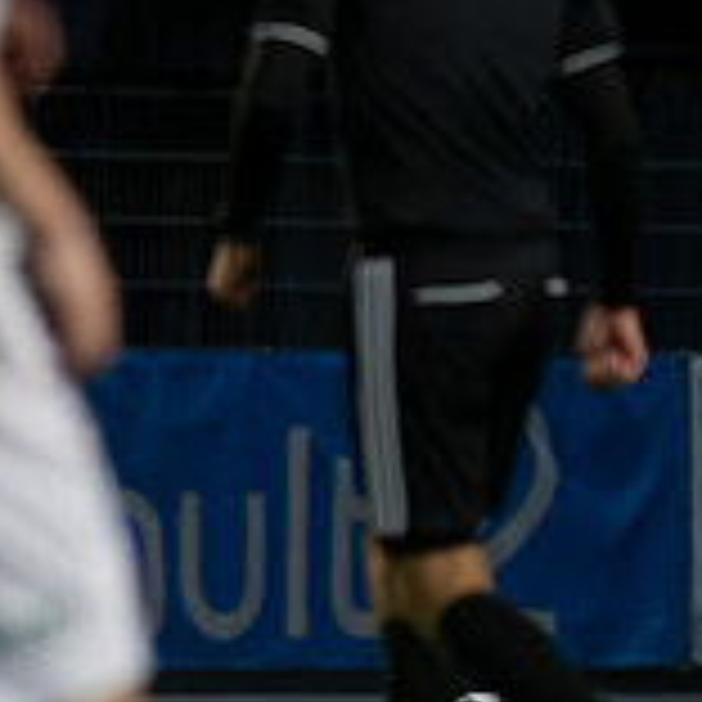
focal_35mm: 1426
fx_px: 32718
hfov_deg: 1.2
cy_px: 425
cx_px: 1030
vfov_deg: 1.2
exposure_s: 1/800
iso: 8000
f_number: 3.5
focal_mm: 300
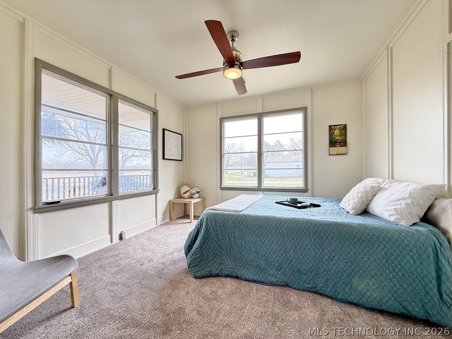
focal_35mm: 14
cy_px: 170
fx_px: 183
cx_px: 226
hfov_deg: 102.1
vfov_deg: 85.7
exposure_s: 1/117
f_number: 2.2
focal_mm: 2.22
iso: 64
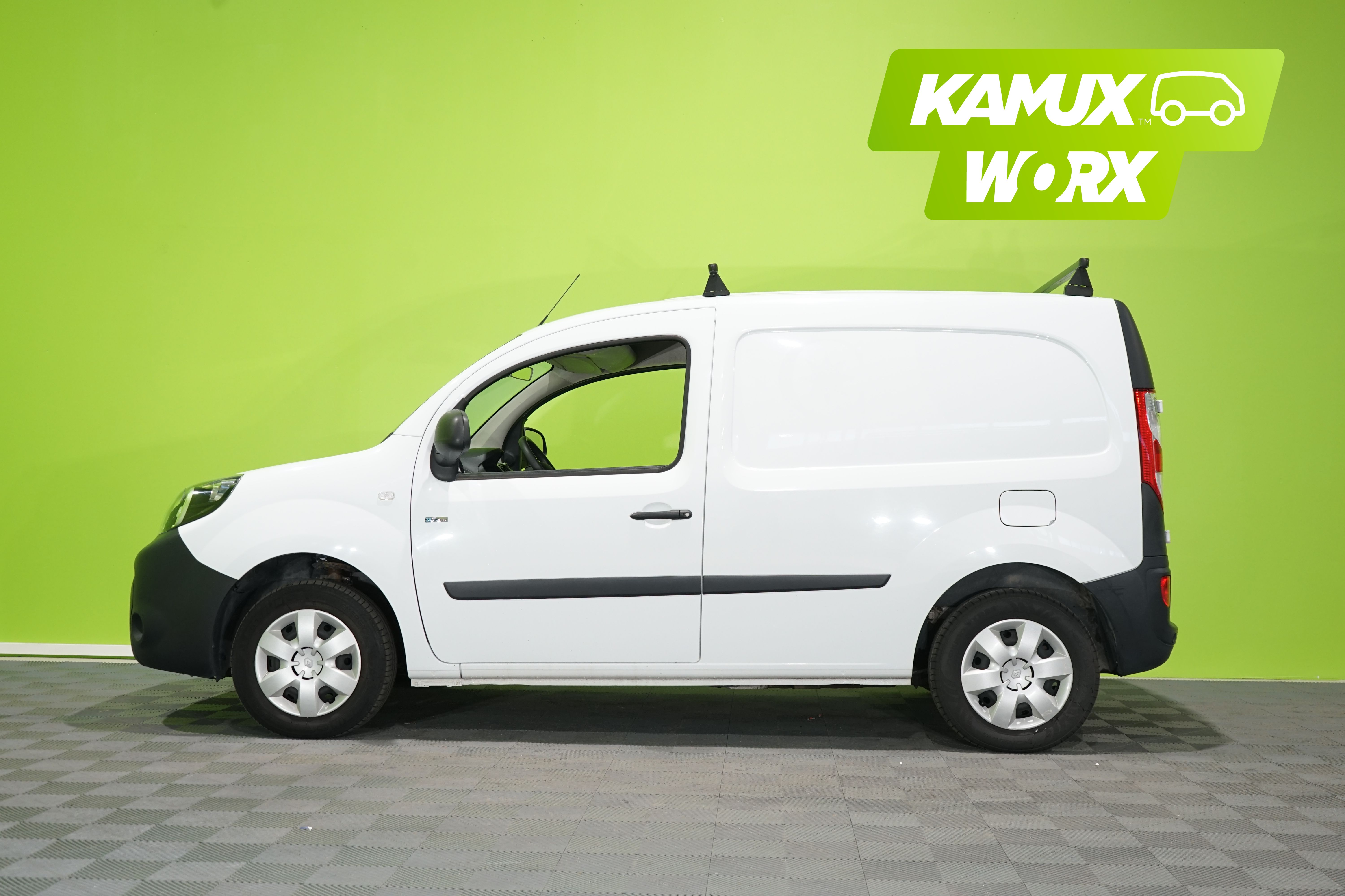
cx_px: 672
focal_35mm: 40
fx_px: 1494
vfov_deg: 33.4
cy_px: 448
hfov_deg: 48.5
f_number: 5.6
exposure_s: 1/30
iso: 800
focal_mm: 40
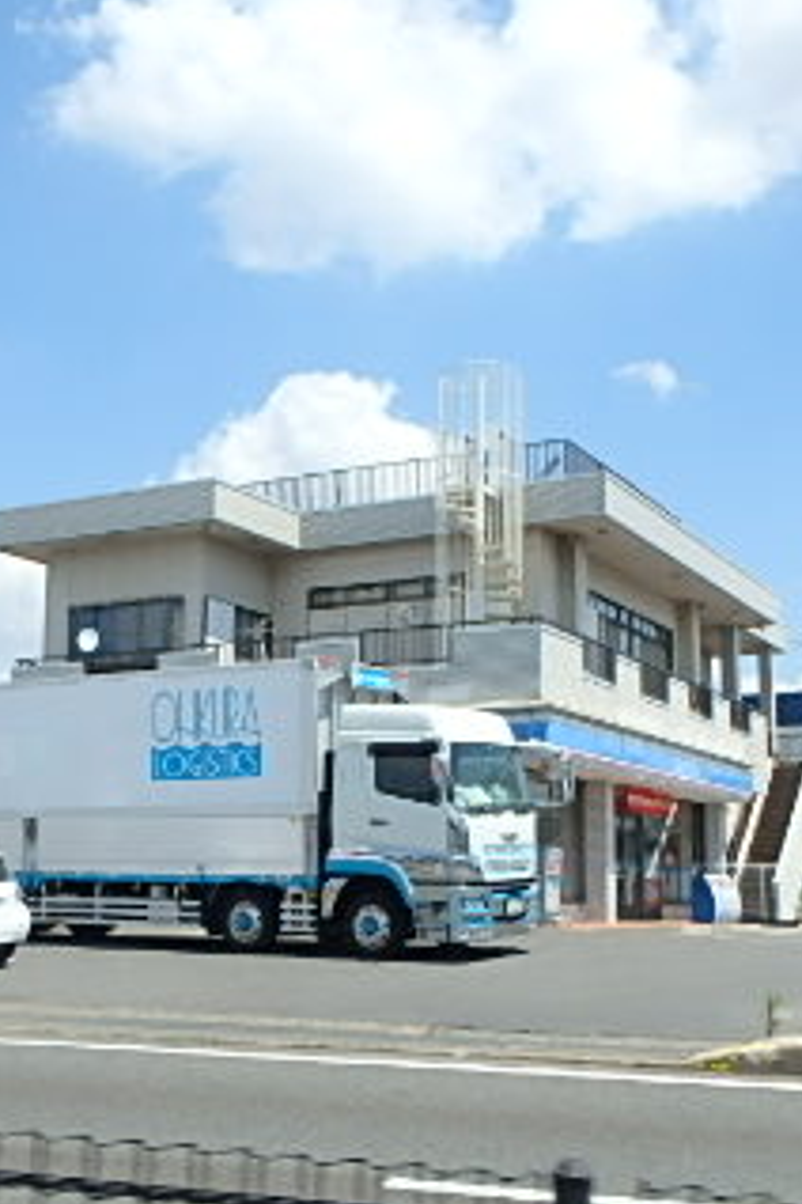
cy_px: 655
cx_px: 288
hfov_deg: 30.4
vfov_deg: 44.5
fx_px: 1470
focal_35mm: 44
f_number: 6
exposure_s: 1/400
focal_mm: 3.7
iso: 125
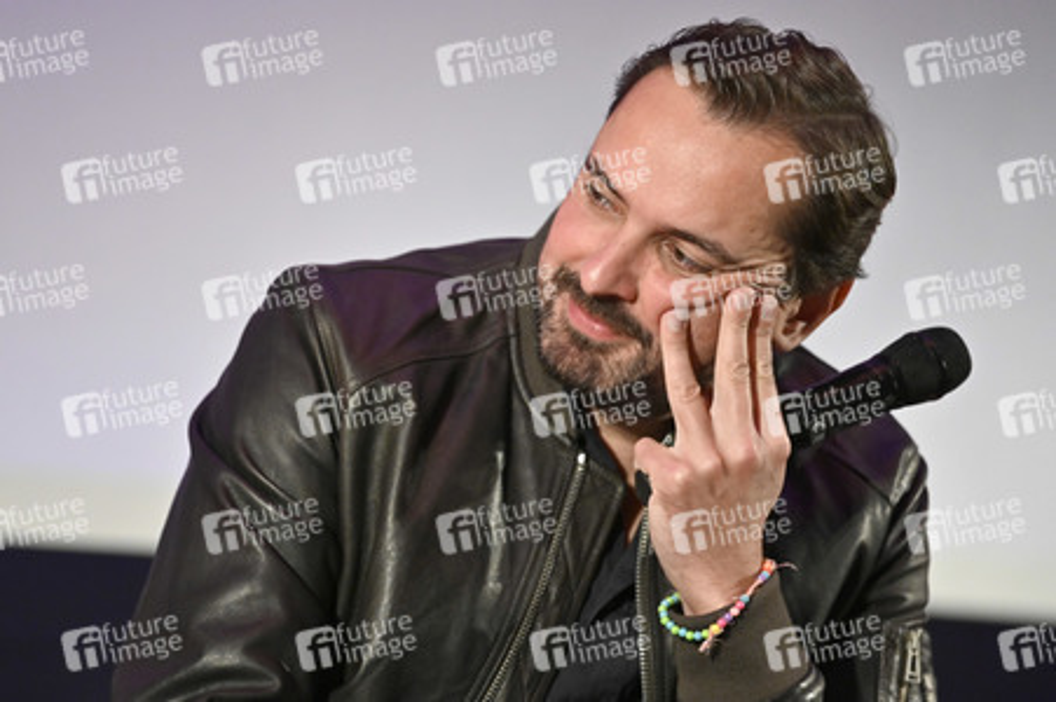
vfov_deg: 6.9
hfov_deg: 10.3
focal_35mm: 200
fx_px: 5862
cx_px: 528
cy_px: 351
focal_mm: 200
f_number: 2.8
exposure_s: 1/400
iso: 3200
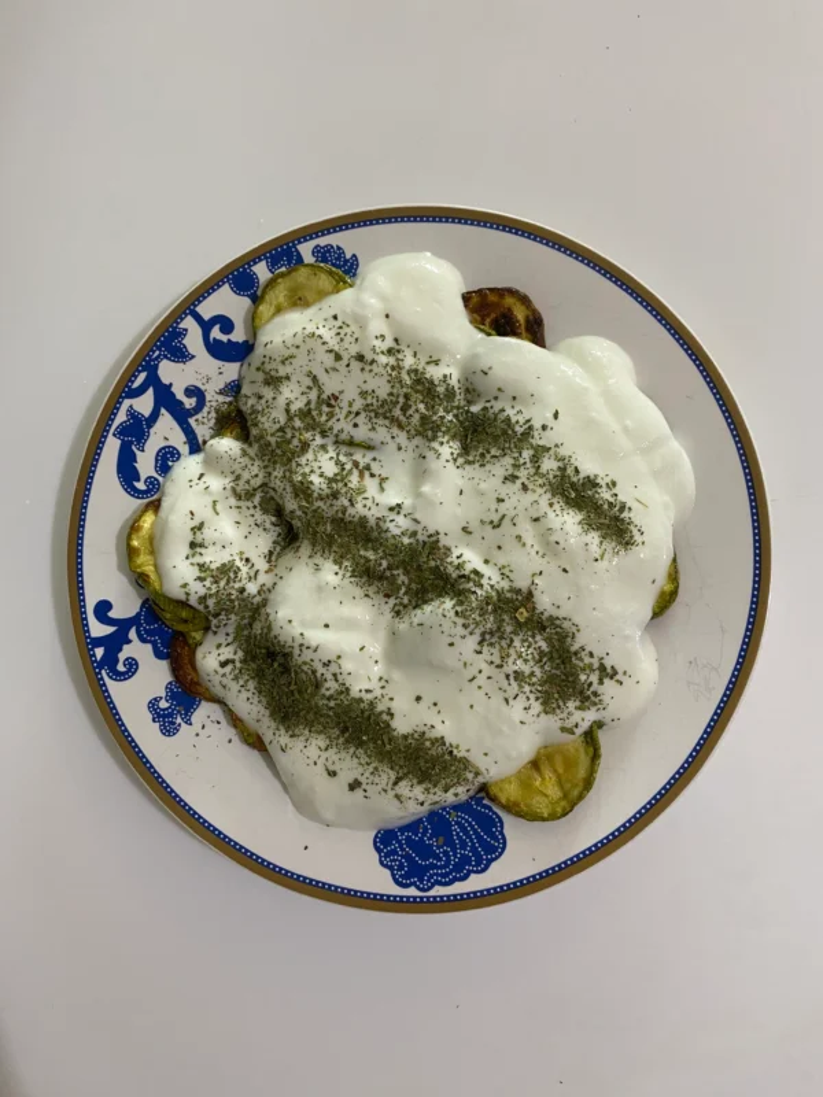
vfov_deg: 67.3
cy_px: 548
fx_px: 824
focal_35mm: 26
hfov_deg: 53.1
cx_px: 412
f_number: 1.8
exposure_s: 1/50
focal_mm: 4.25
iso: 100
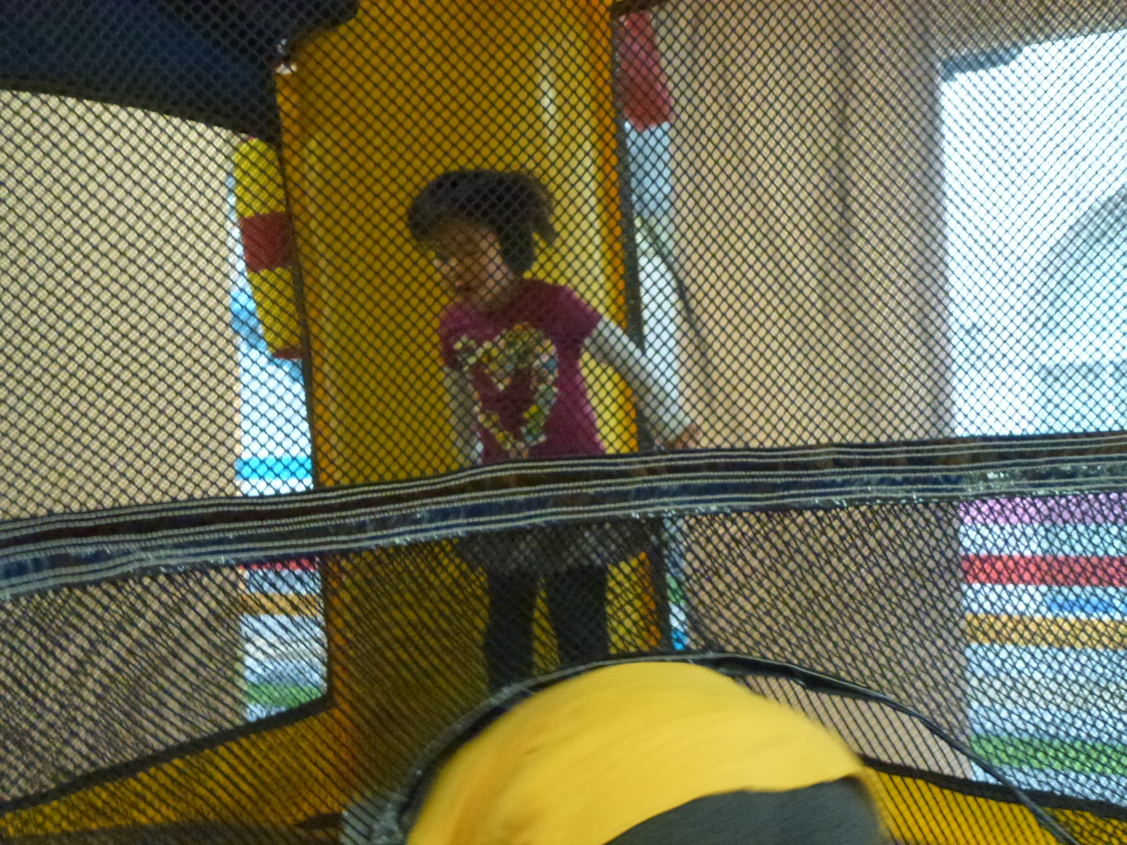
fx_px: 2312
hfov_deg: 27.4
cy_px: 422
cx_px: 564
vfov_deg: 20.7
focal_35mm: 71
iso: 800
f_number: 4.7
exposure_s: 1/40
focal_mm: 12.7
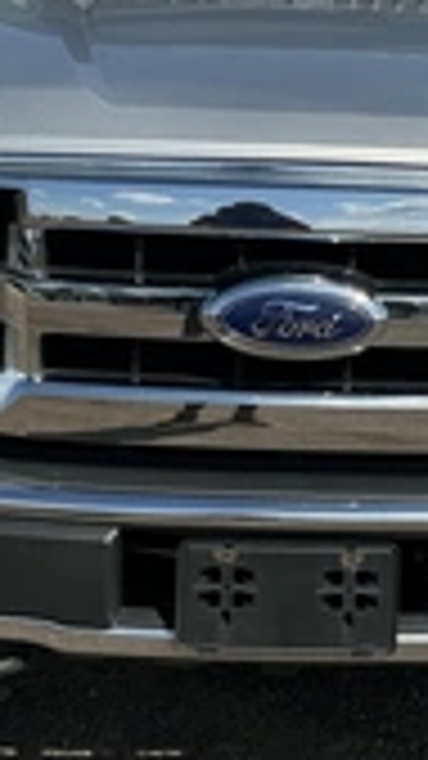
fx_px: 1453
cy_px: 198
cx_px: 315
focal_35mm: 72
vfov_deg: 28.9
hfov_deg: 16.7
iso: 25
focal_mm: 3
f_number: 1.8
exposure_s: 1/2427
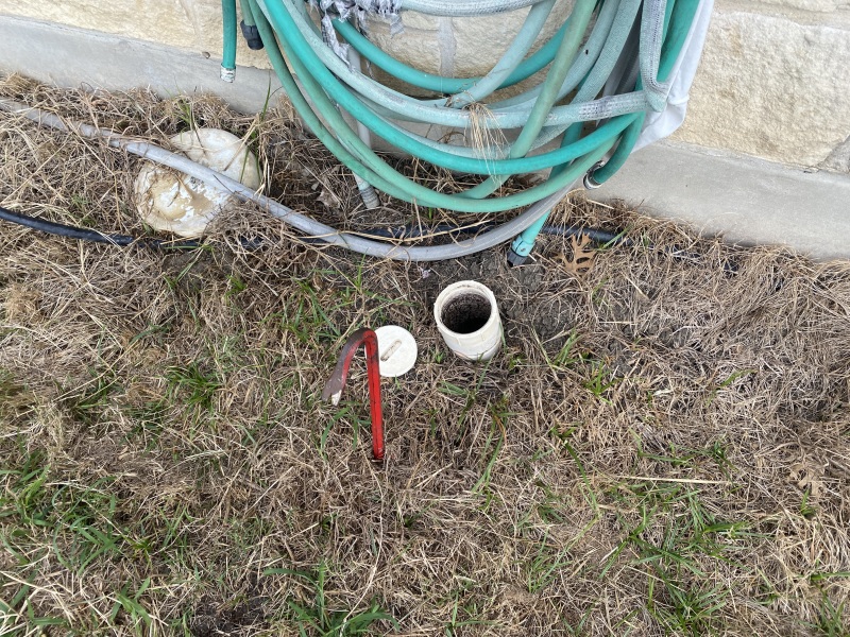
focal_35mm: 26
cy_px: 318
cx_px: 425
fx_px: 638
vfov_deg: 53.1
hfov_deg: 67.3
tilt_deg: -57.0
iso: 32
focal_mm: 4.25
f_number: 1.8
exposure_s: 1/531
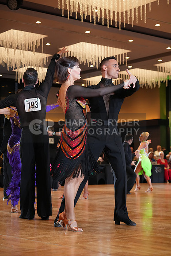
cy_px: 128
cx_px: 86
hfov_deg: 18.9
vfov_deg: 28.1
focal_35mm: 72
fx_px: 513
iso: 3200
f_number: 4
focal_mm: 72
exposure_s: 1/500
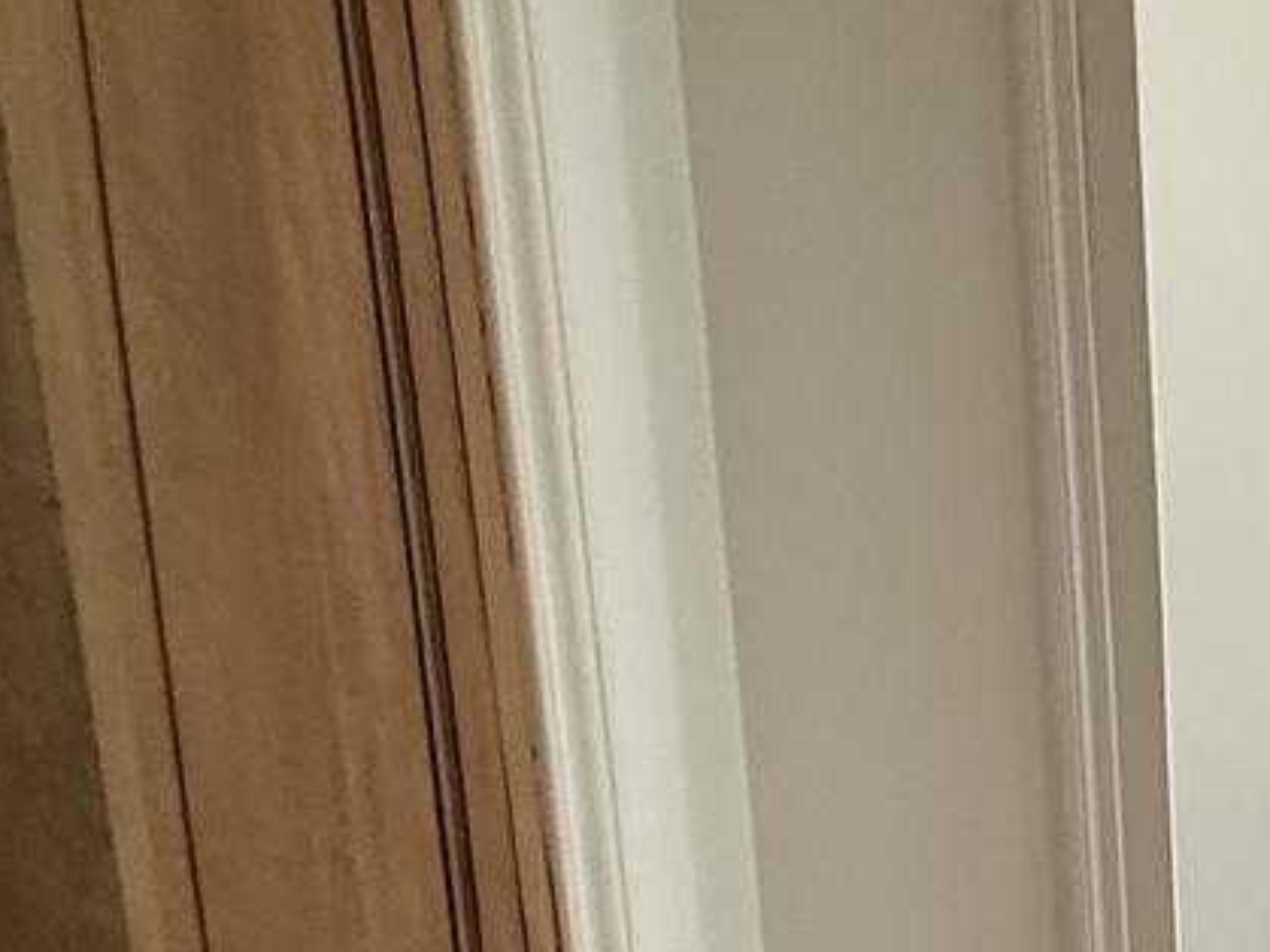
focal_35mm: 50
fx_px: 1834
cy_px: 913
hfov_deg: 30.9
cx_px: 1600
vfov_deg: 27.7
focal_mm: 2.22
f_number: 2.2
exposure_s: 1/50
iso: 400
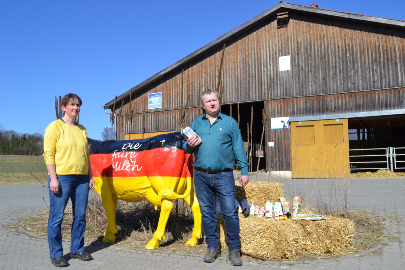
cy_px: 135
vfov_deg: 40.0
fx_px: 371
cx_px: 202
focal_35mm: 33
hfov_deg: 57.2
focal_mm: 22
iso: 100
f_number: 8
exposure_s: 1/250
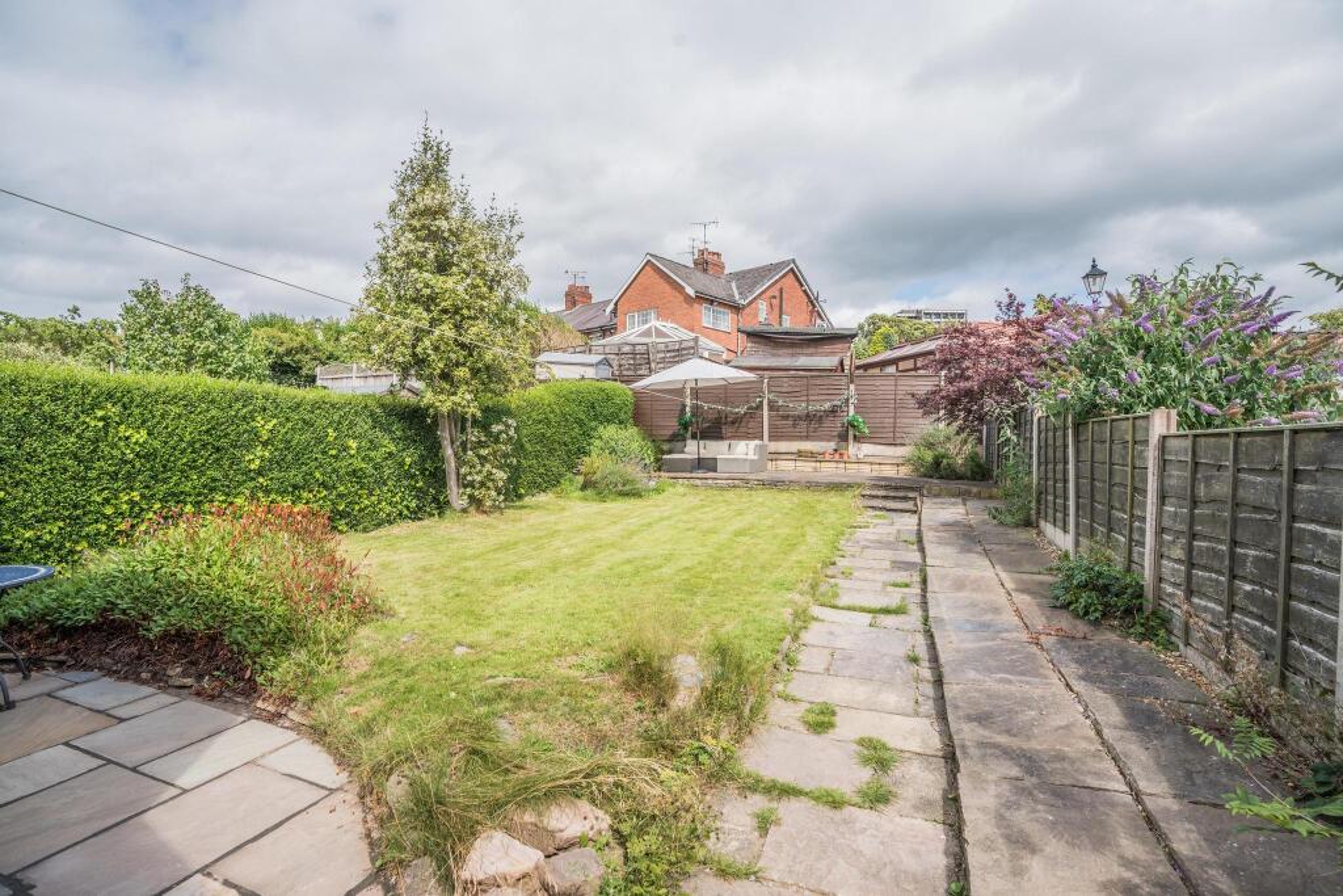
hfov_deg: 96.7
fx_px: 597
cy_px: 448
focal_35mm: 16
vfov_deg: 73.8
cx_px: 672
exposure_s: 1/250
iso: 100
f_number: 8
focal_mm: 16
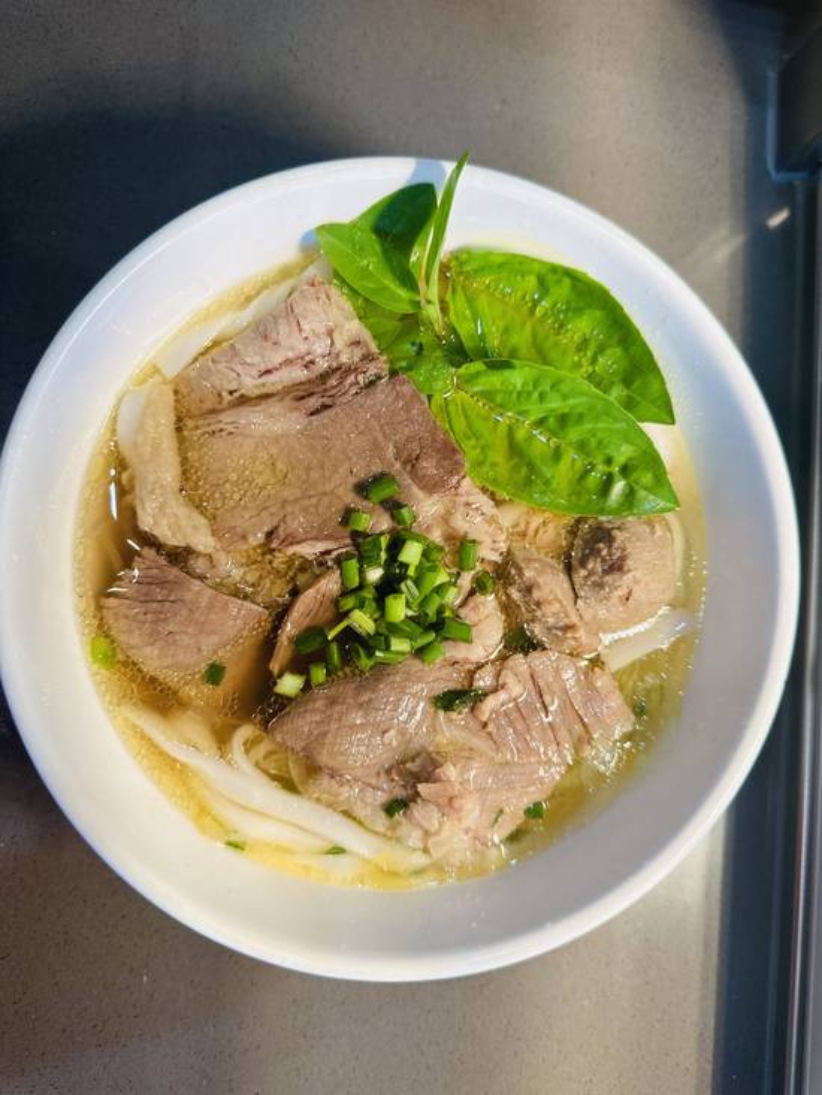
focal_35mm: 24
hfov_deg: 56.8
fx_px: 760
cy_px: 548
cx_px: 411
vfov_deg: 71.6
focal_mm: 6.86
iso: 80
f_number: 1.78
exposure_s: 1/100
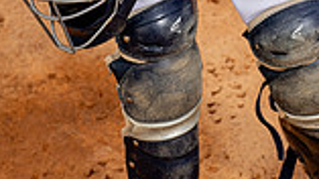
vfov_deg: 8.9
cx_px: 156
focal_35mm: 123
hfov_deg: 17.4
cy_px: -250
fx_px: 1040
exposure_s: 1/250
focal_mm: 41
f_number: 4
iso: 80
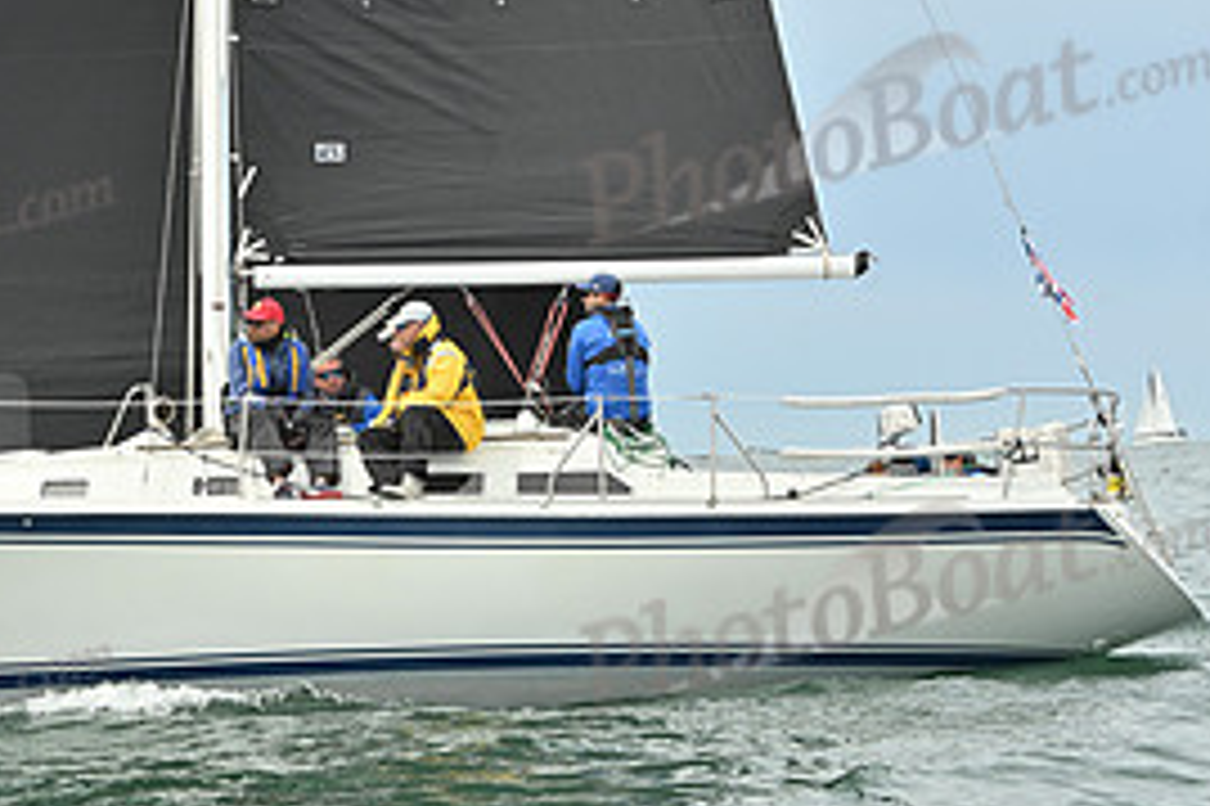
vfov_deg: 9.1
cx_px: 351
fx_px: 5072
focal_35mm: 151
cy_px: 426
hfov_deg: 13.6
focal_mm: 70
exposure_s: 1/800
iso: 320
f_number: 9
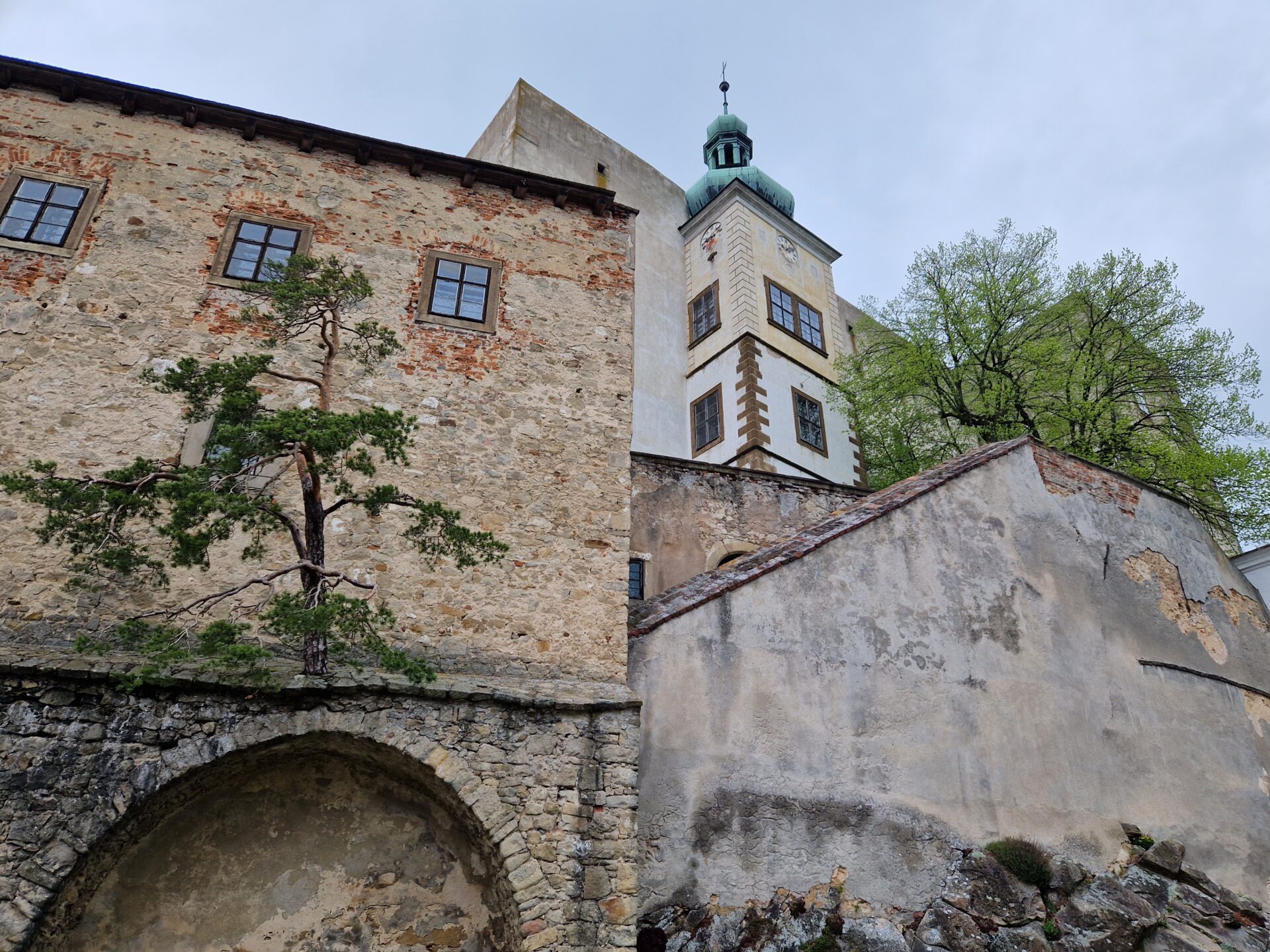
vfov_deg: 58.9
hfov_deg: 73.9
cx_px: 635
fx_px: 844
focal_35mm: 23
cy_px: 476
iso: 50
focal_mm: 5.4
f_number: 1.8
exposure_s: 1/694
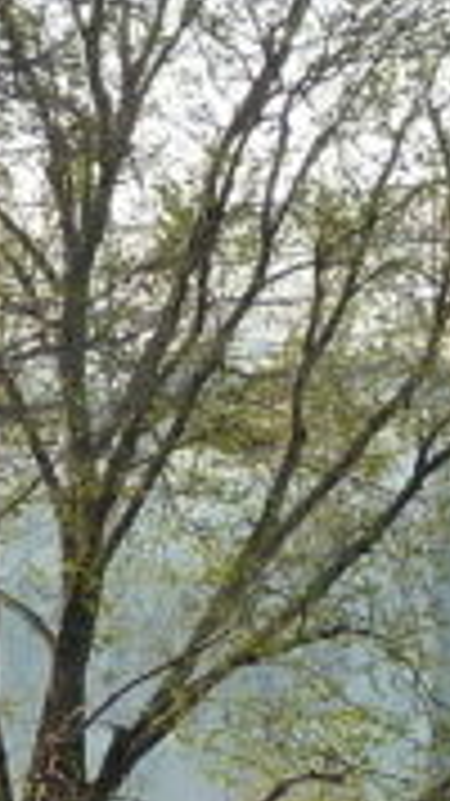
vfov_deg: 7.7
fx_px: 5860
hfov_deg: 4.4
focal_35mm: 276
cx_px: 508
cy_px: 1170
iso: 125
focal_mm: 7.3
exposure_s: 1/160
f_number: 4
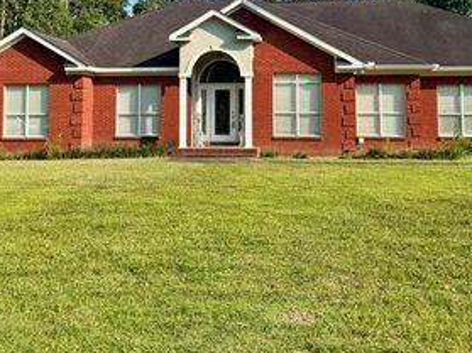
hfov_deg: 43.9
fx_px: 586
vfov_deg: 32.0
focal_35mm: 43
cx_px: 235
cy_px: 38
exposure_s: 1/2959
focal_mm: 6.76
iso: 80
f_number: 1.78
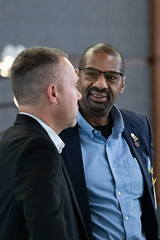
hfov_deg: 4.0
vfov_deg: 6.0
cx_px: 117
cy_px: 117
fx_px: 2297
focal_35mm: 345
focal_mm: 165
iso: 3200
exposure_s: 1/200
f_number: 2.8
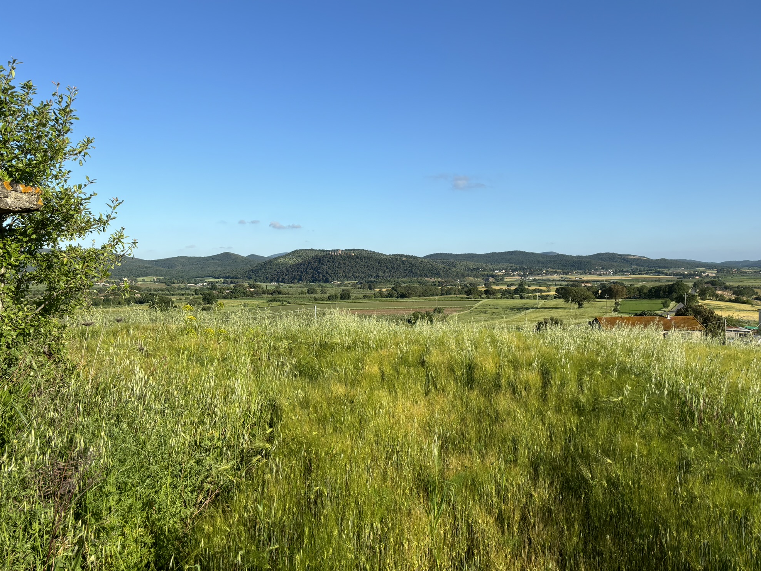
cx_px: 394
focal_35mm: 27
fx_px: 594
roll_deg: +0.5
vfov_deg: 51.3
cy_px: 275
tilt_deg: -0.3
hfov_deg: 65.3
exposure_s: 1/2933
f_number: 1.6
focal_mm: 5.96
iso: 50
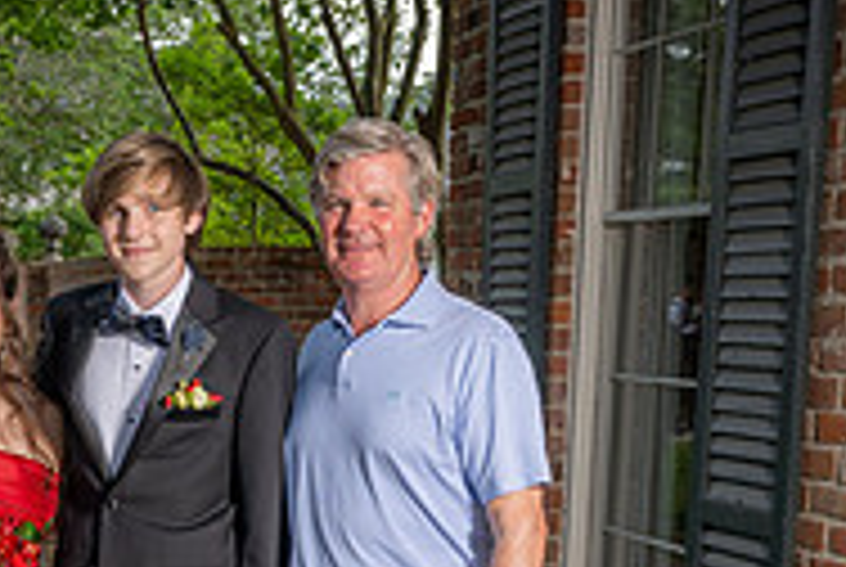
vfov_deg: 16.3
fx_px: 1883
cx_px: 144
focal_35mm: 80
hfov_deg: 24.8
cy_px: 722
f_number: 5
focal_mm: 26
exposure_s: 1/125
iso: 100
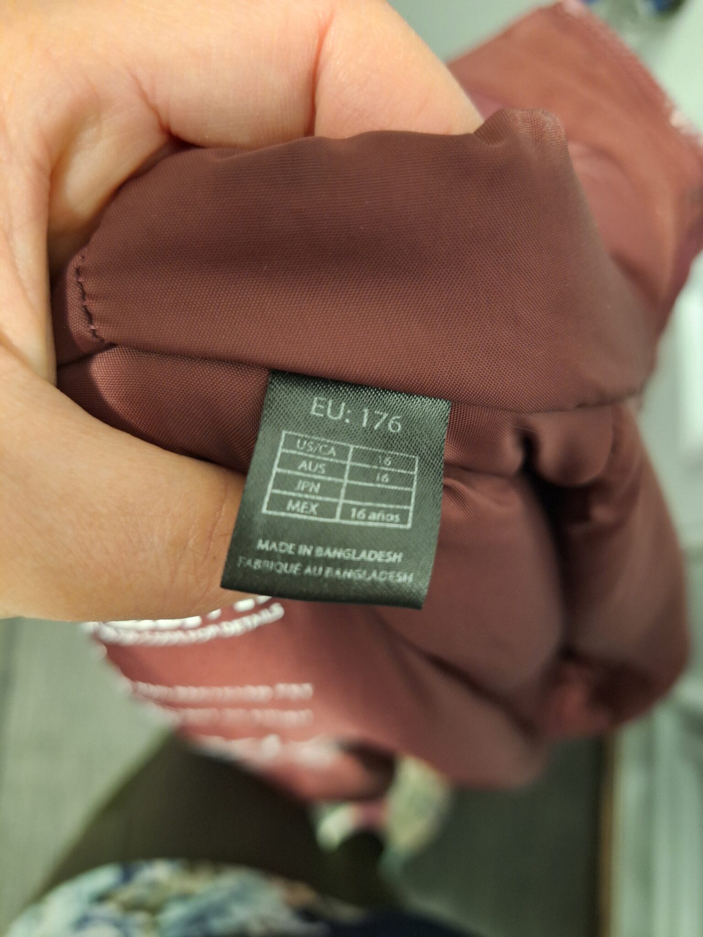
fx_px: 623
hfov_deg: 58.9
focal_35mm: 23
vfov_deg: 73.9
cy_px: 468
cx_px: 352
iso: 500
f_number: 1.8
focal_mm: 5.54
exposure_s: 1/20
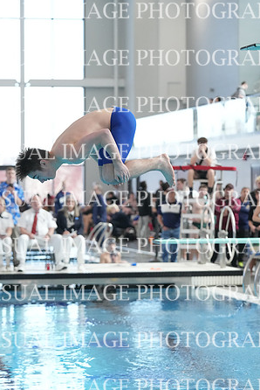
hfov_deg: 9.9
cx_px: 130
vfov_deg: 14.7
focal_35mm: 139
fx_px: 1503
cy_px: 222
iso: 4000
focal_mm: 107
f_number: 4
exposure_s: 1/1600
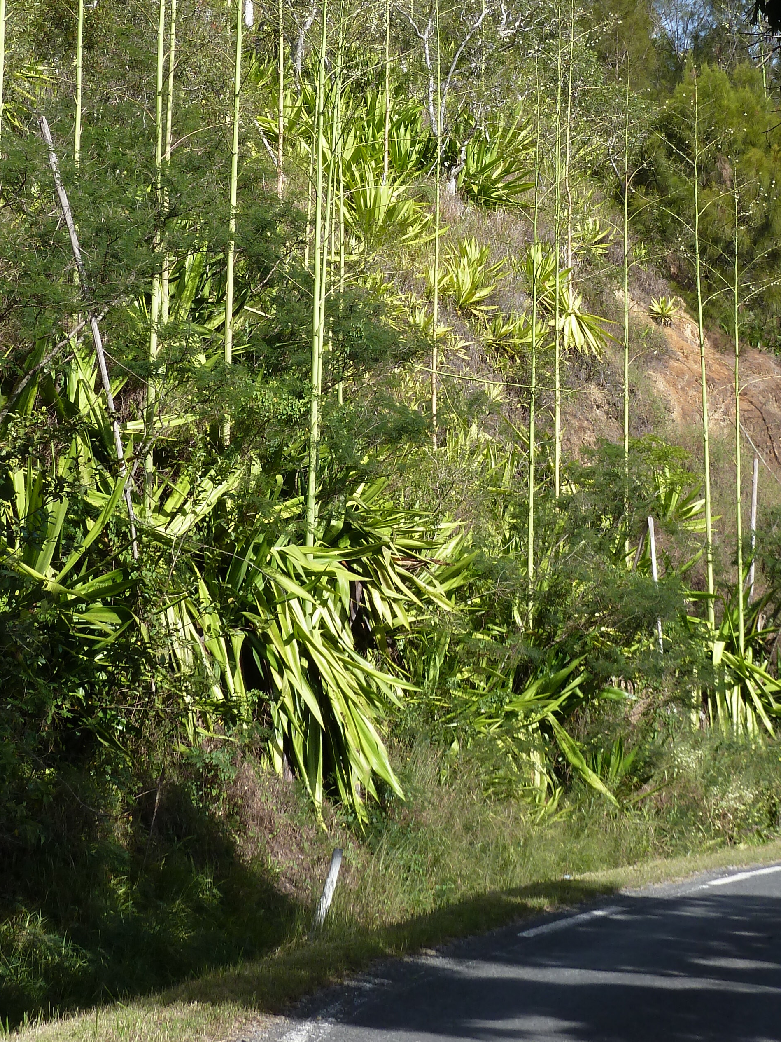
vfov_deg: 22.3
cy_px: 267
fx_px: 2617
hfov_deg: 16.9
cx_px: 527
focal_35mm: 87
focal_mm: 9.1
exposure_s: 1/400
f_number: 3.9
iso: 80
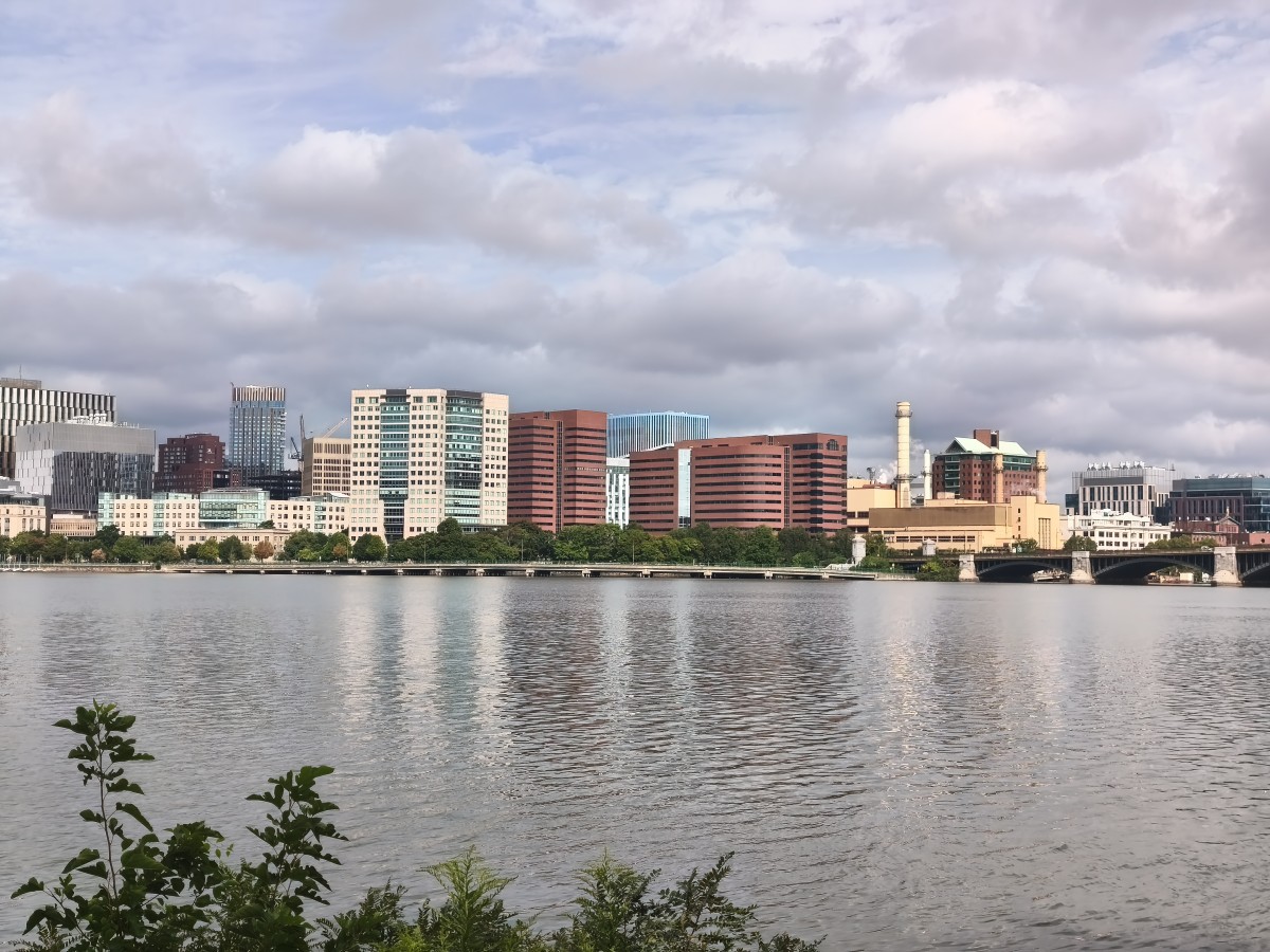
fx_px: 1688
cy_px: 476
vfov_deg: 31.5
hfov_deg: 41.2
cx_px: 635
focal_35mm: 46
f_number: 1.7
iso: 50
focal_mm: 6.06
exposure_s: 1/808
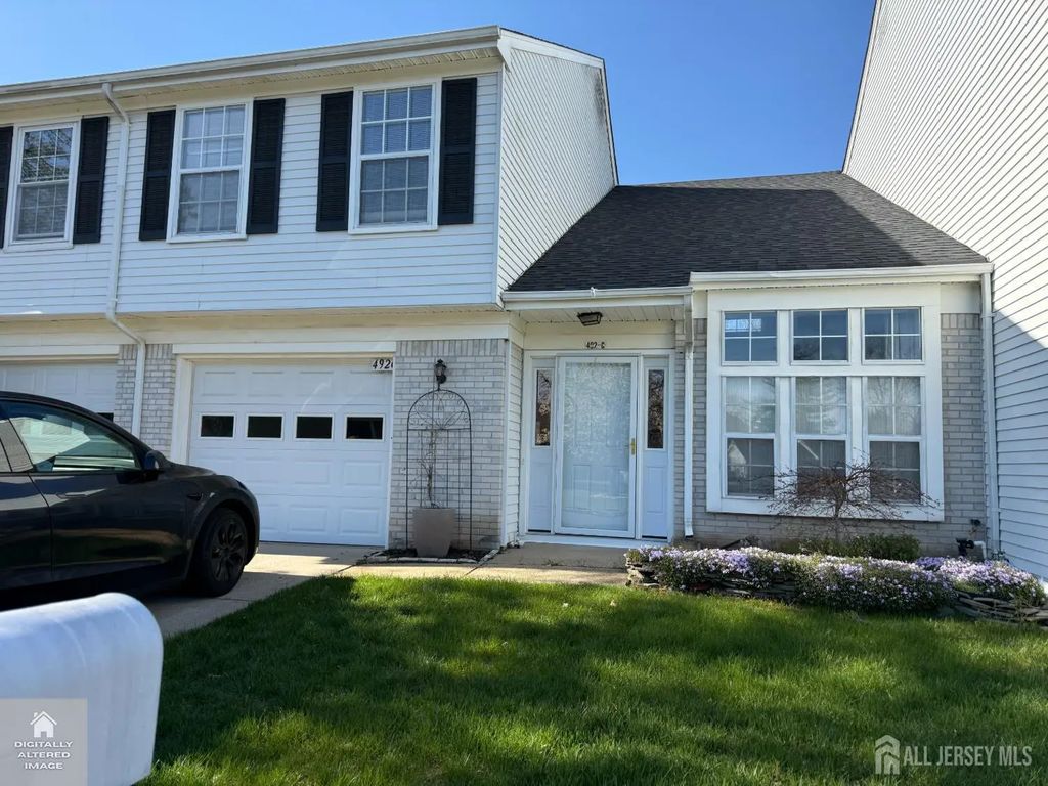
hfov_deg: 71.6
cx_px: 524
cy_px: 393
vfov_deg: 56.8
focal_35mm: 24
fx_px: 727
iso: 100
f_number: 1.78
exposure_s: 1/2907
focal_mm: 6.76
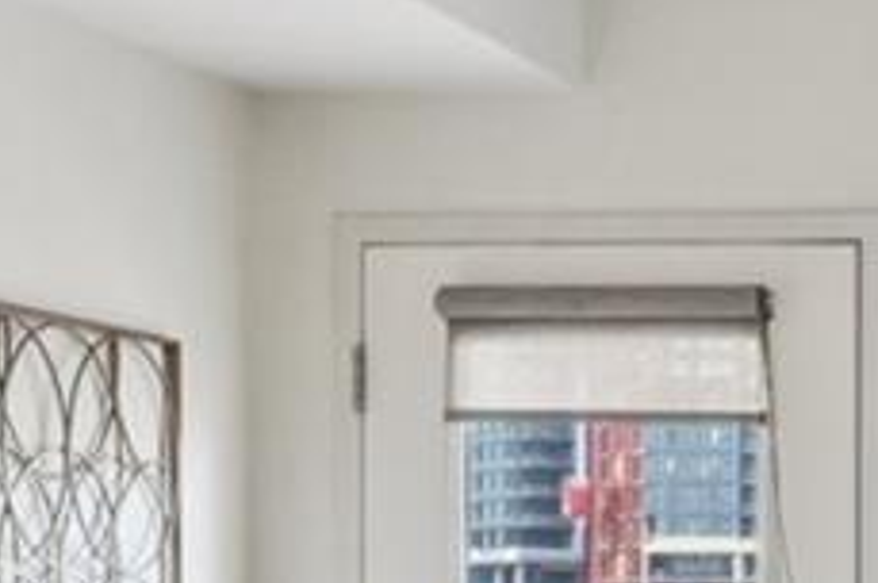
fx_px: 3069
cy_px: 717
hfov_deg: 14.3
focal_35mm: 126
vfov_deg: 10.6
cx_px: 1583
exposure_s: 1/30
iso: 400
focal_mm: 12
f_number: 8
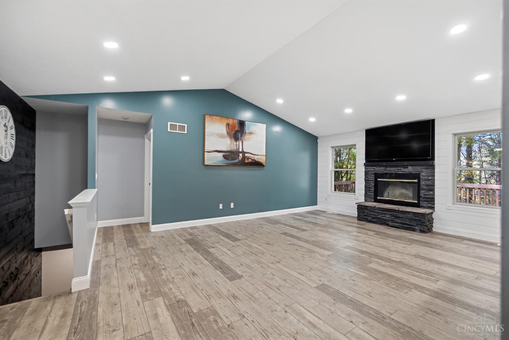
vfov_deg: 77.3
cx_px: 254
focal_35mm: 15
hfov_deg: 100.4
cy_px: 170
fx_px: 212
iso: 3200
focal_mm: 10
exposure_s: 1/30
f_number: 4
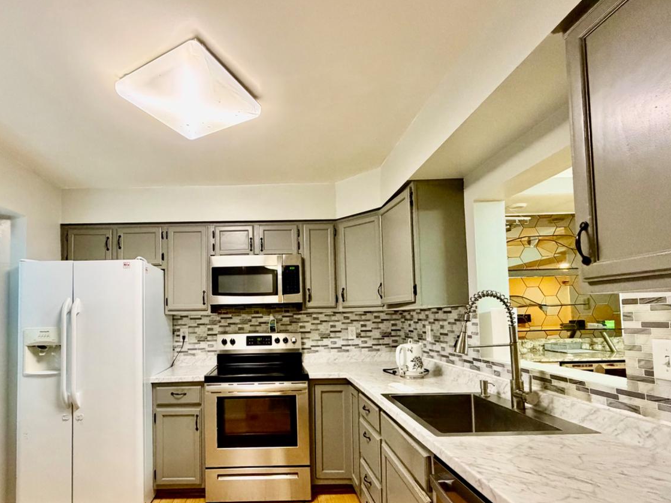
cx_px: 276
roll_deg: +1.6
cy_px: 302
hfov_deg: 86.9
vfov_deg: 70.9
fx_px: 349
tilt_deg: +1.7
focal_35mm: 18
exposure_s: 1/60
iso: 640
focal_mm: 2.22
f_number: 2.2
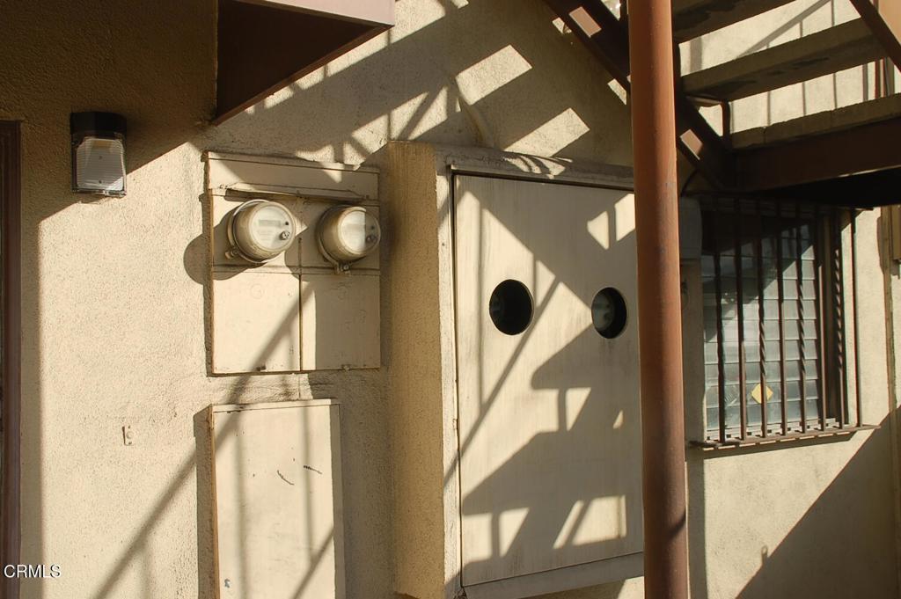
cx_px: 450
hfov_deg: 51.3
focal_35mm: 38
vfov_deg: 35.4
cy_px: 300
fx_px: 938
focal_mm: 25
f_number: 10
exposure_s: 1/400
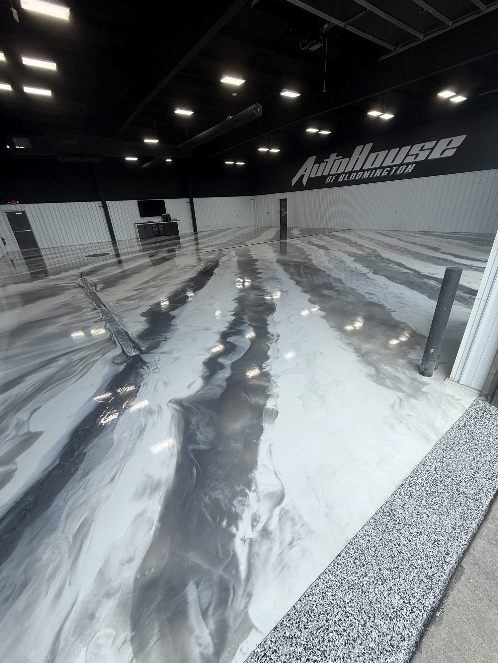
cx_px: 249
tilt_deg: -25.1
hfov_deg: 85.7
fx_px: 269
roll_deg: +1.0
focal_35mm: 14
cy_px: 332
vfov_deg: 102.1
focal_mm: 2.22
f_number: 2.2
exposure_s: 1/376
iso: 50
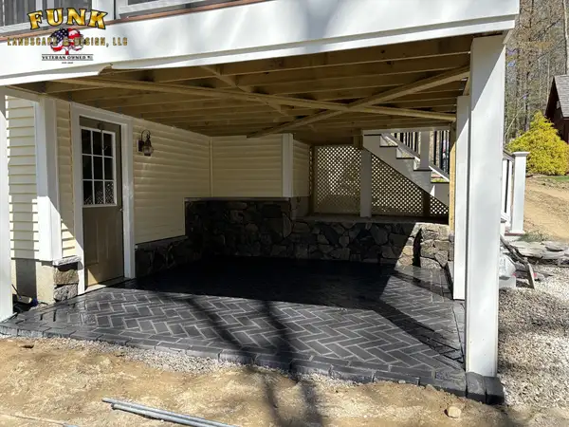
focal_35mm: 26
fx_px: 427
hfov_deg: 67.3
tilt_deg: -2.9
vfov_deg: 53.1
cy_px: 214
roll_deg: +0.7
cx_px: 284
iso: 64
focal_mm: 5.96
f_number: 1.6
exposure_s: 1/1901
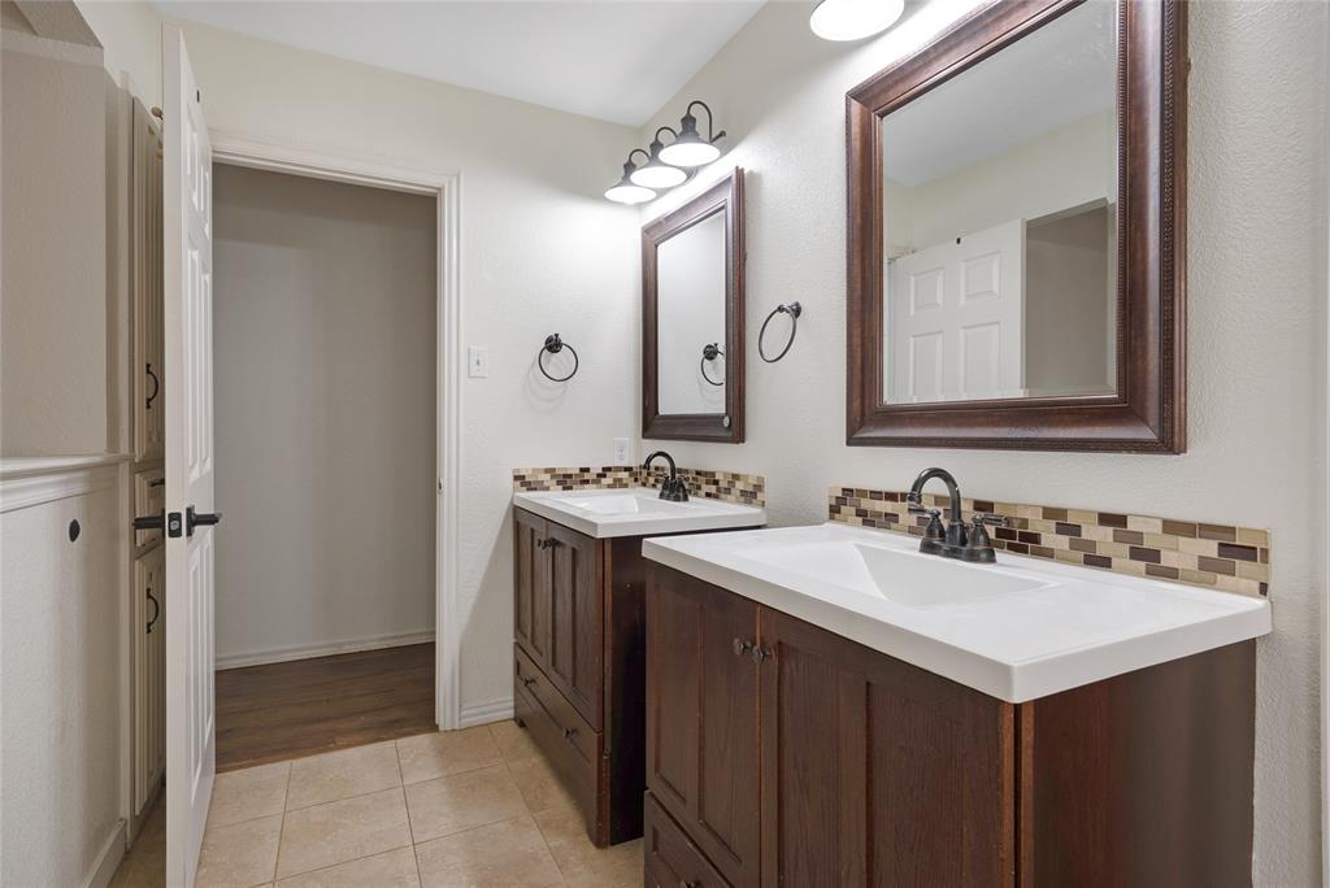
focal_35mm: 17
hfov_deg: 93.2
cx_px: 665
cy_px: 444
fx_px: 628
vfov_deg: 70.5
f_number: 9
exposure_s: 1/6
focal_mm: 17
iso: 100
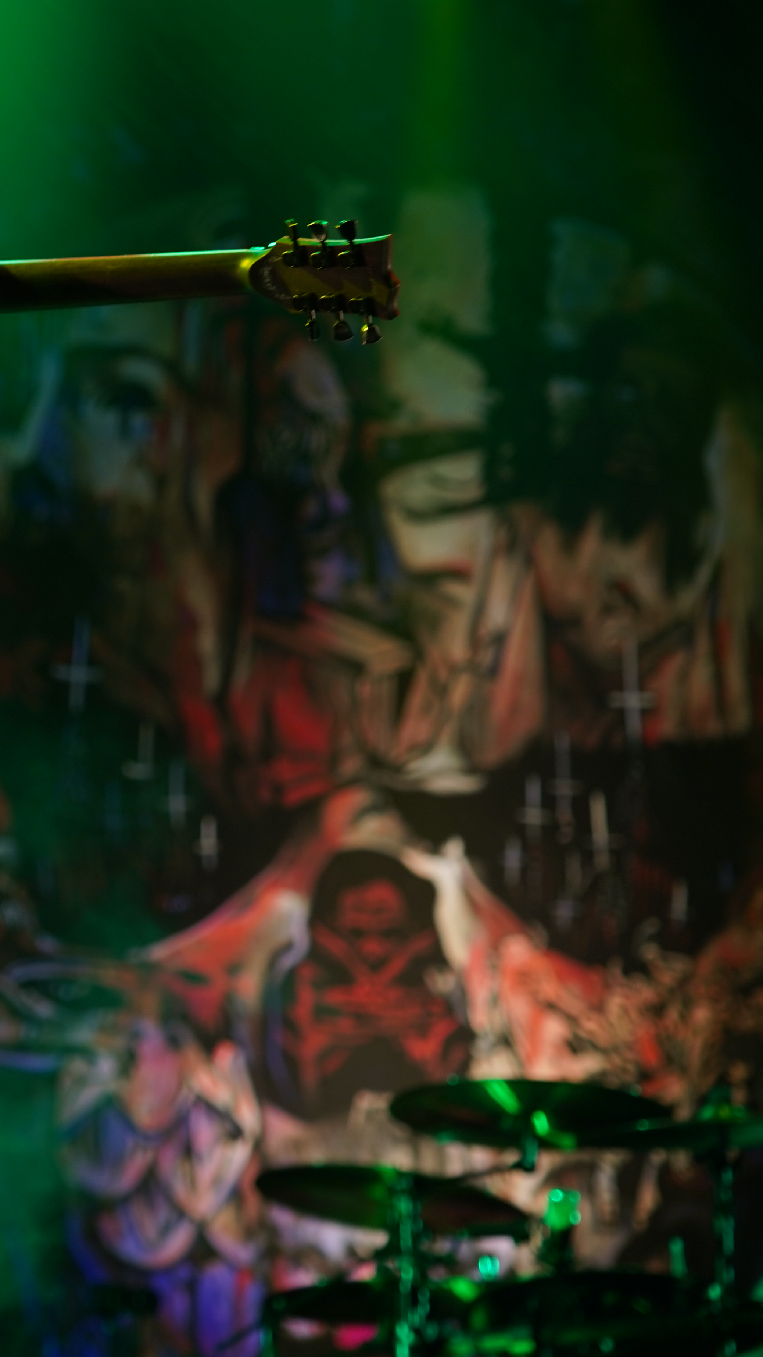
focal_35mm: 155
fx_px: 5574
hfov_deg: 7.8
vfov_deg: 13.9
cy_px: 696
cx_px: -65
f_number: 4
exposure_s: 1/80
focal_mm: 91
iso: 200
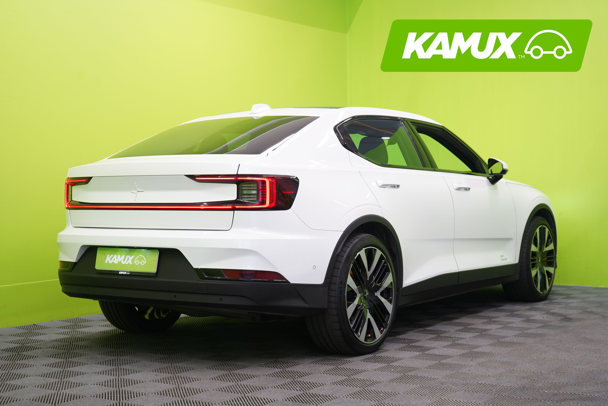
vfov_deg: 24.6
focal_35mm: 55
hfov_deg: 36.2
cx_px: 304
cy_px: 203
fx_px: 929
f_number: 5
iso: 400
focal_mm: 55
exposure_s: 1/30
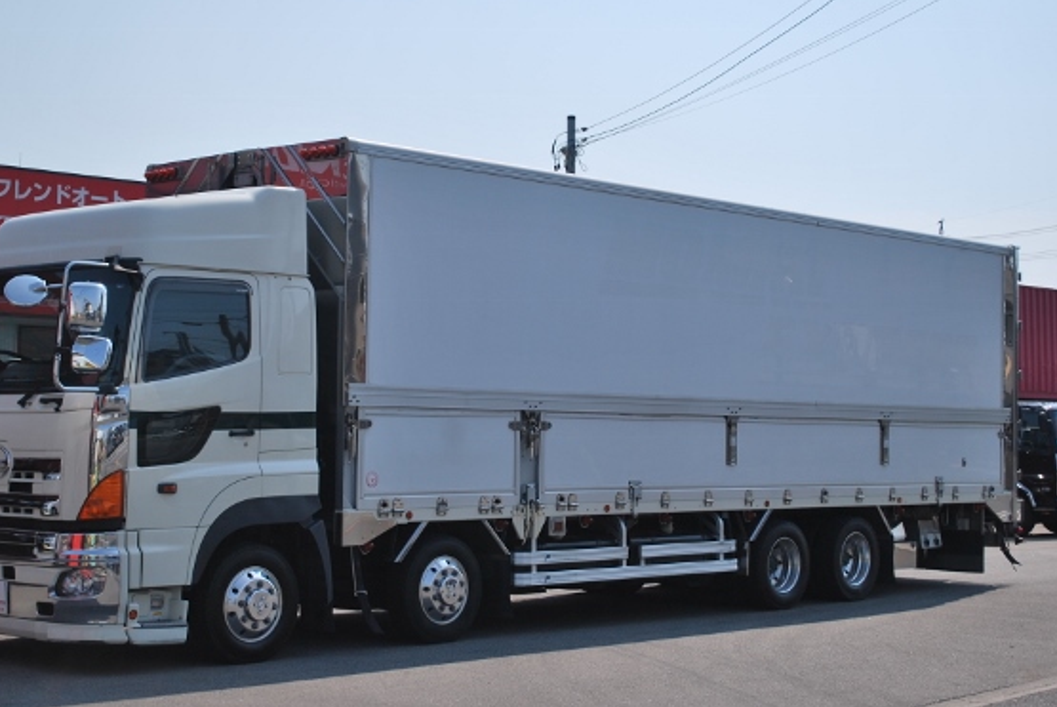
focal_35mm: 61
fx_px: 1780
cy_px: 333
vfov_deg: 22.4
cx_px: 488
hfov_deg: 33.1
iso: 100
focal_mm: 35
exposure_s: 1/1000
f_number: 5.3
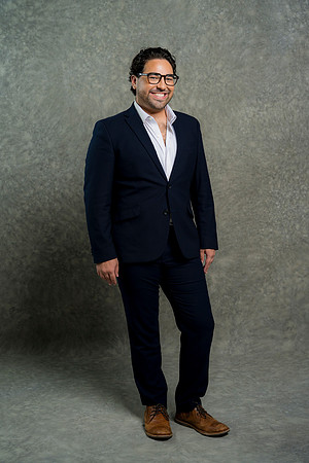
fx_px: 708
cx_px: 154
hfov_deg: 24.6
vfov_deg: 36.2
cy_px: 232
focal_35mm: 55
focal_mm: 55
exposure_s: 1/160
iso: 125
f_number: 4
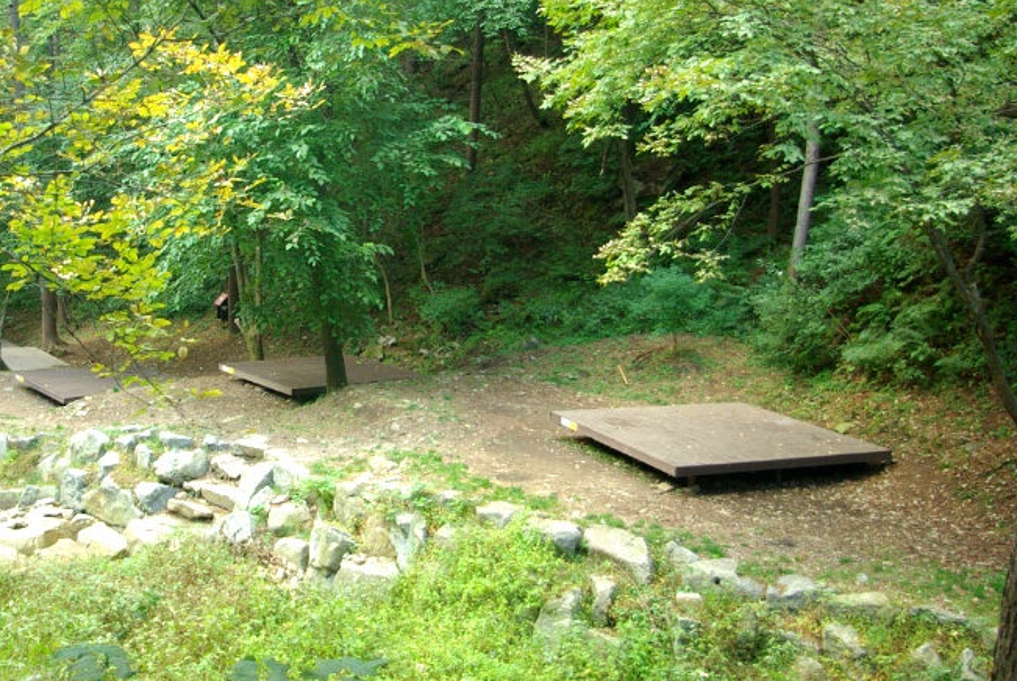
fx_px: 1293
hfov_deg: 42.0
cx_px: 293
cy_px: 287
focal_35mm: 46
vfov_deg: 29.5
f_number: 4
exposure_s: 1/30
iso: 400
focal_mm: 21
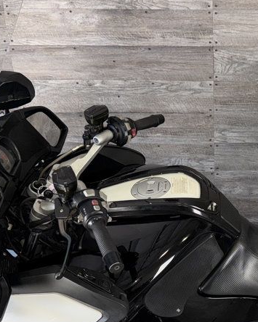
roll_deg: -0.5
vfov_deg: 34.1
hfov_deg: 27.1
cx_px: 234
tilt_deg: -29.8
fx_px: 516
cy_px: 240
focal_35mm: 54
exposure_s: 1/39
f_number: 1.78
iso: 50
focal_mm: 6.76
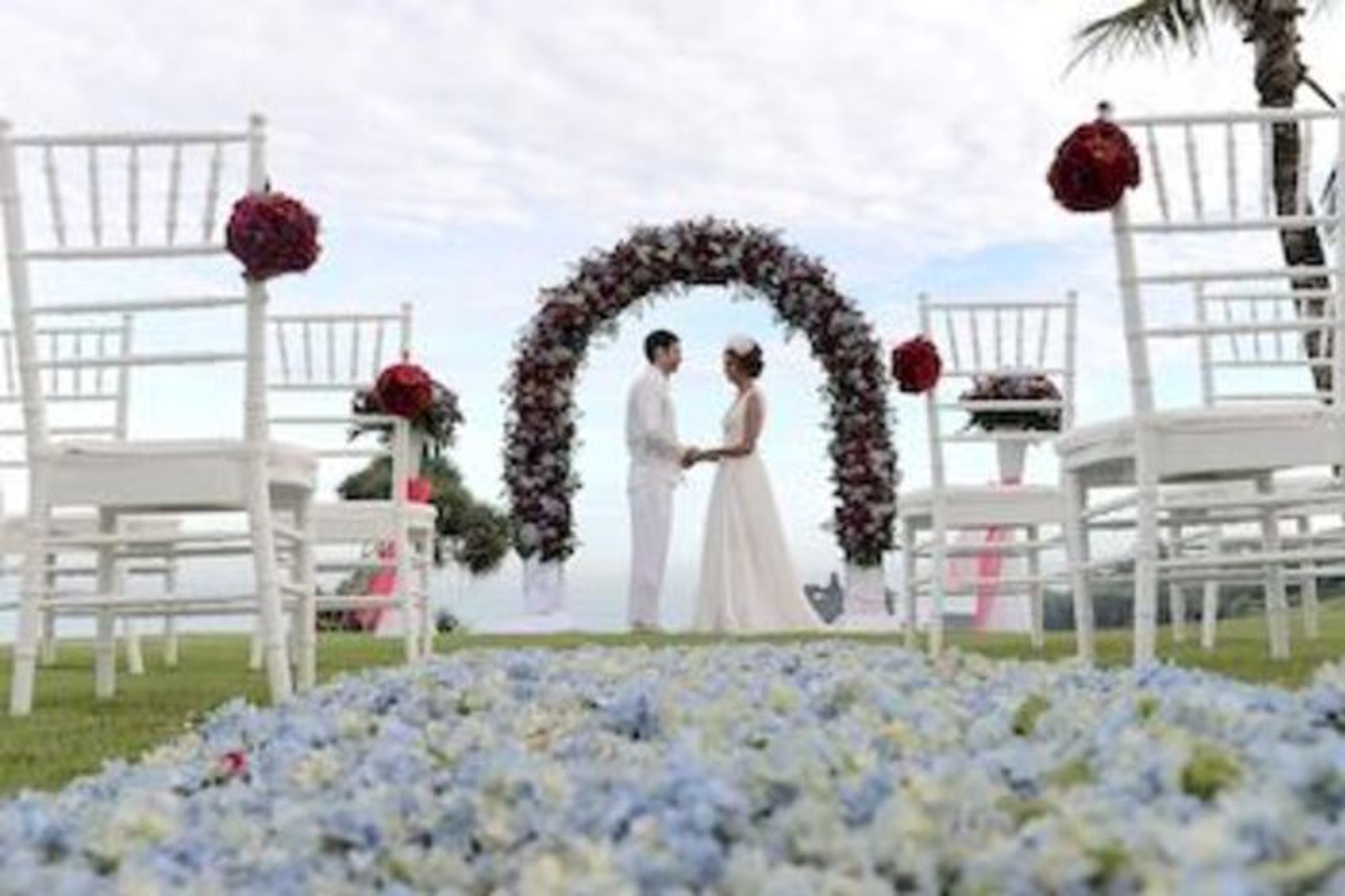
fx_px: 1308
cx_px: 672
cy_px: 448
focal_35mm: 35
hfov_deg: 54.4
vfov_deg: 37.9
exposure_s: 1/100
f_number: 6.3
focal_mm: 35
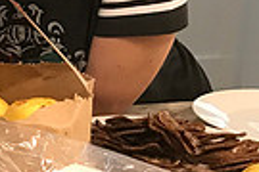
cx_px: -263
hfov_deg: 13.8
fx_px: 899
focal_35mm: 125
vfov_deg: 11.0
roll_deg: +1.5
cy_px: 53
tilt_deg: -14.1
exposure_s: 1/13
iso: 100
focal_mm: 3.99
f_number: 1.8
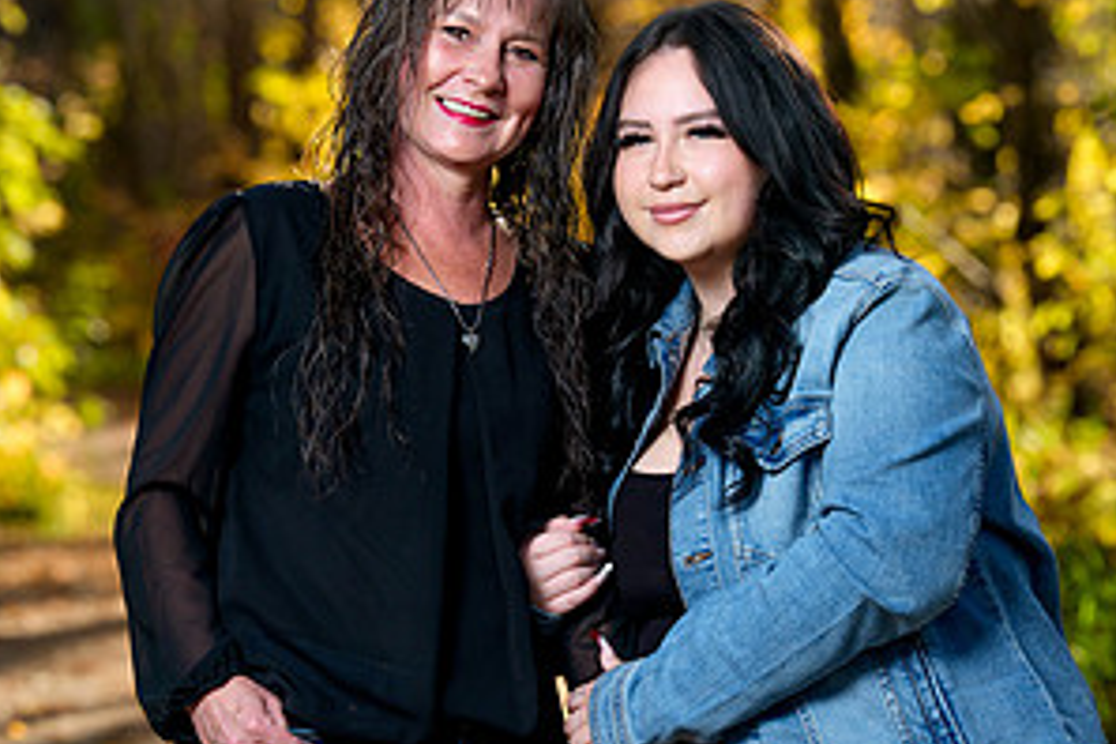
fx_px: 5115
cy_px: 383
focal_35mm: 165
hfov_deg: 12.5
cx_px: 560
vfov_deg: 8.3
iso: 400
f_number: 4
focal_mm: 109
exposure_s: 1/160
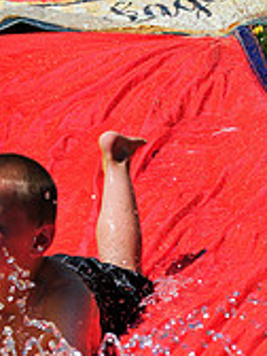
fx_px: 2777
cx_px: 43
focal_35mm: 270
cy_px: 345
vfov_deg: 7.3
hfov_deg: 5.5
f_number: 6.3
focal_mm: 70
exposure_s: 1/1600
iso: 200
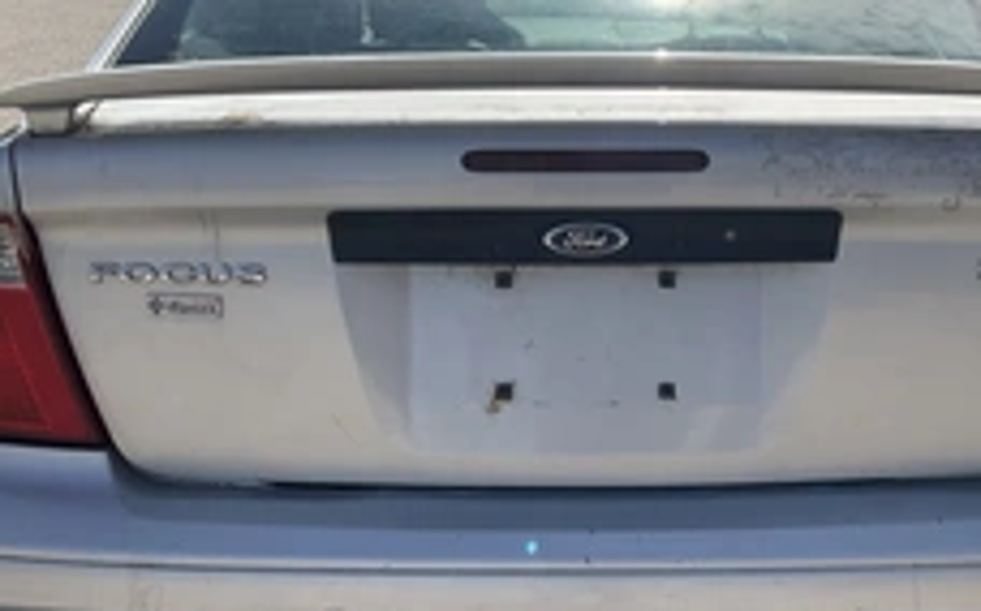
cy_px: 267
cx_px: 602
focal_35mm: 54
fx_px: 1442
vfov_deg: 23.9
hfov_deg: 37.4
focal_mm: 3
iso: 25
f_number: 1.8
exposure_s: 1/2959
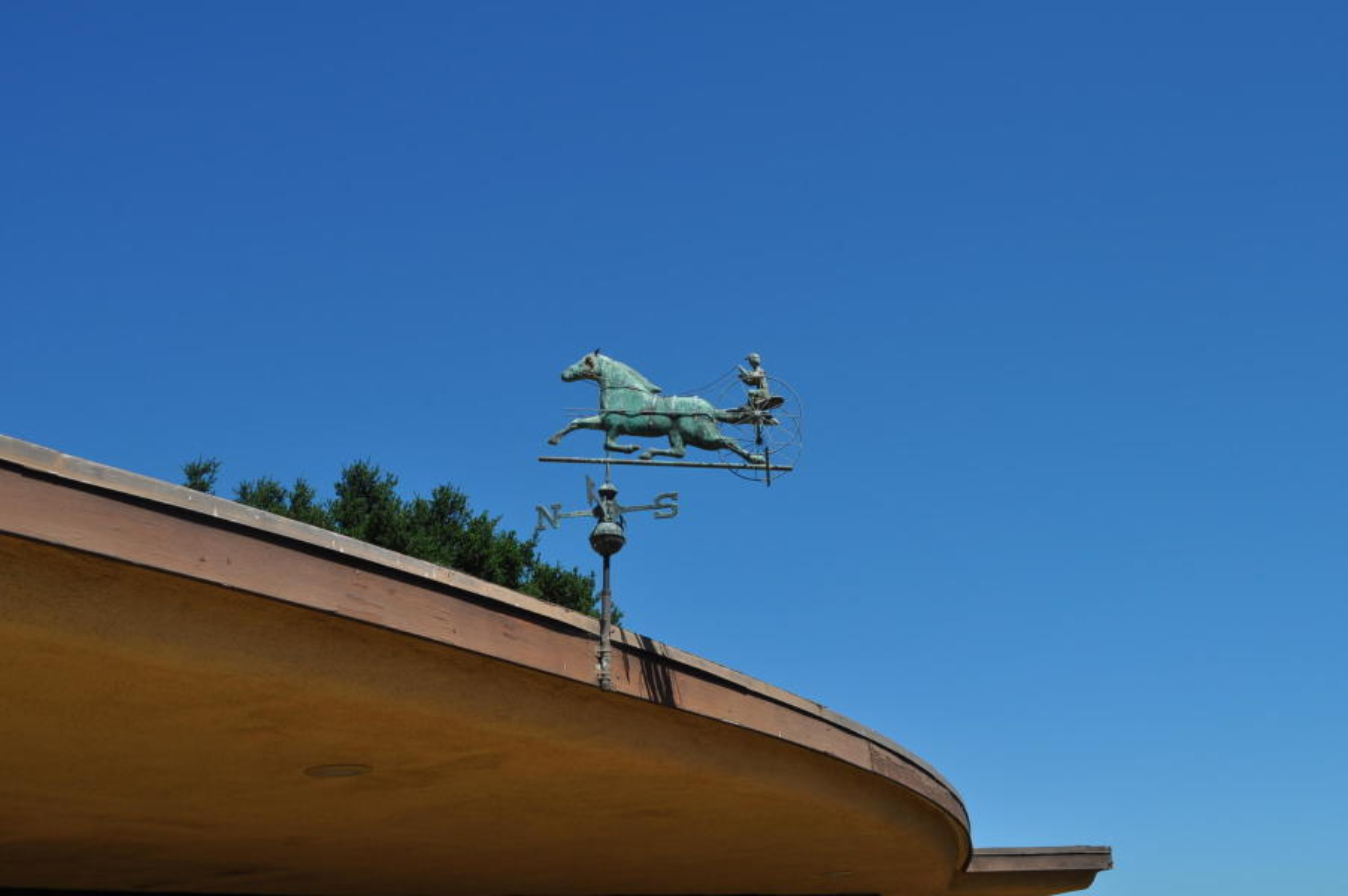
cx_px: 674
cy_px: 448
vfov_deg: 31.8
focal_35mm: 42
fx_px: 1571
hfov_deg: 46.4
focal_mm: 28
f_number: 10
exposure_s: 1/400
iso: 200
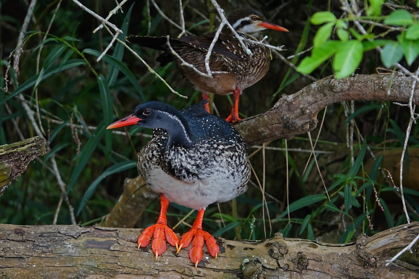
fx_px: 4935
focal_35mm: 424
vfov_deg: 3.2
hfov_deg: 4.9
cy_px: 140
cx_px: 210
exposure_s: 1/250
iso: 250
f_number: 4
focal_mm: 155.41
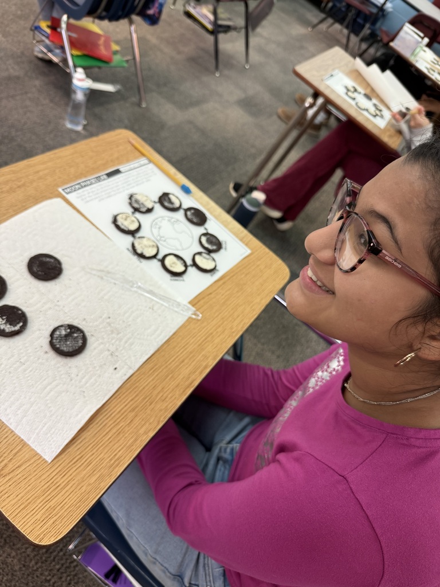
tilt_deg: -45.2
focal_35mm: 24
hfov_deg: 56.8
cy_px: 294
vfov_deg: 71.6
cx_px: 220
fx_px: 407
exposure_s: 1/60
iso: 200
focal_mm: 6.76
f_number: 1.78
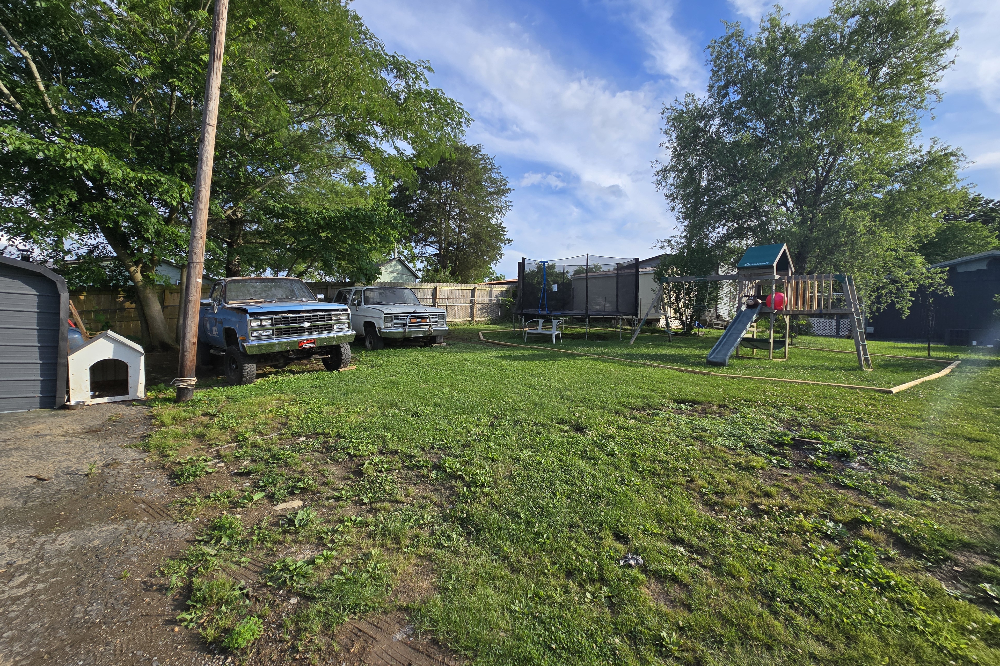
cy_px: 327
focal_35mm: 14
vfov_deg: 81.2
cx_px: 486
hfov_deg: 104.2
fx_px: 389
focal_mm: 2.2
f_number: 2.2
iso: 50
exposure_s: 1/1525
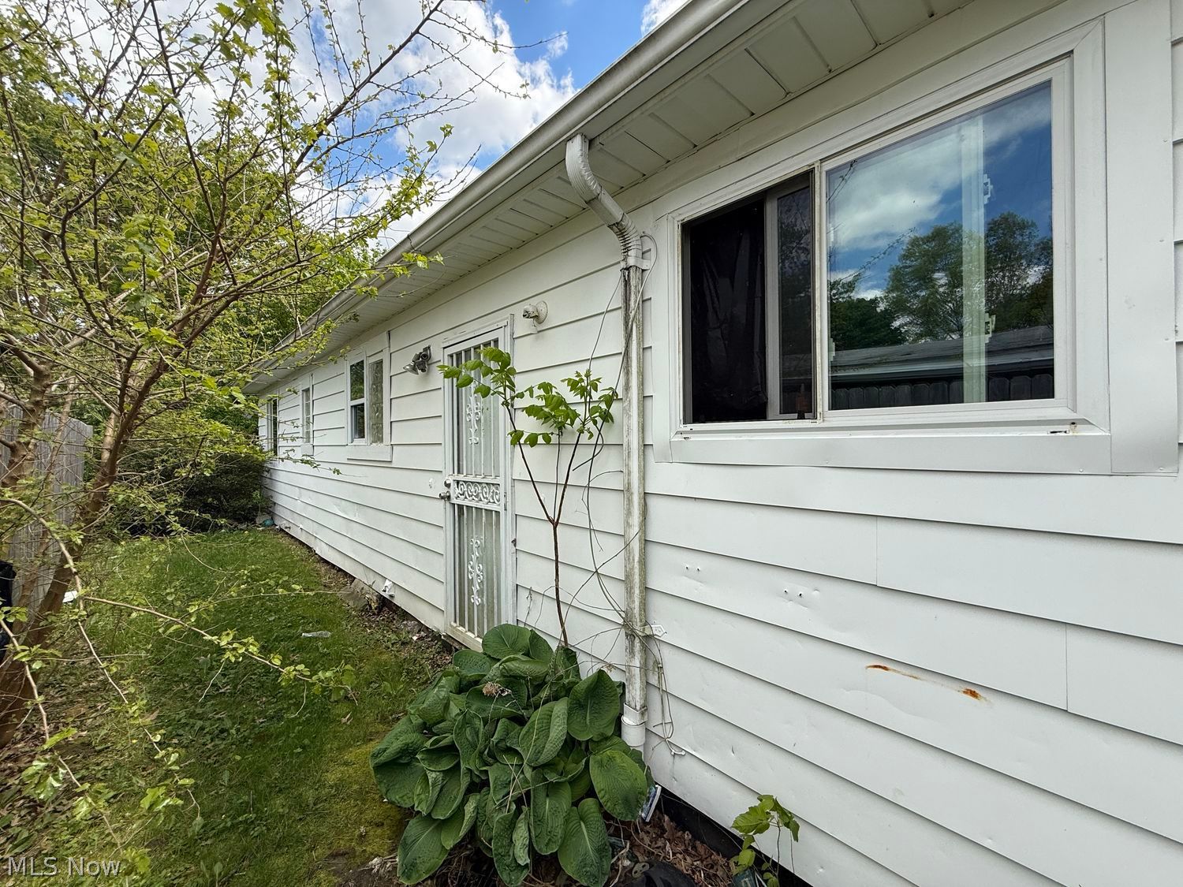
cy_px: 444
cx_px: 592
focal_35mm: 14
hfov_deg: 102.1
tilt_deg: +0.2
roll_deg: +0.5
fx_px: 478
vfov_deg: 85.7
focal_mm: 2.22
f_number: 2.2
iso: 50
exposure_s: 1/864
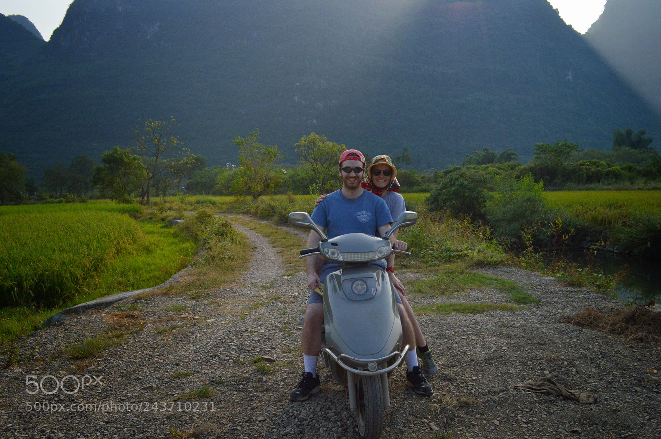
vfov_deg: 39.9
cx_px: 330
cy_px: 220
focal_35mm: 33
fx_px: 605
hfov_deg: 57.3
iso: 1000
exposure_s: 1/4000
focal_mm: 22
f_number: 5.6
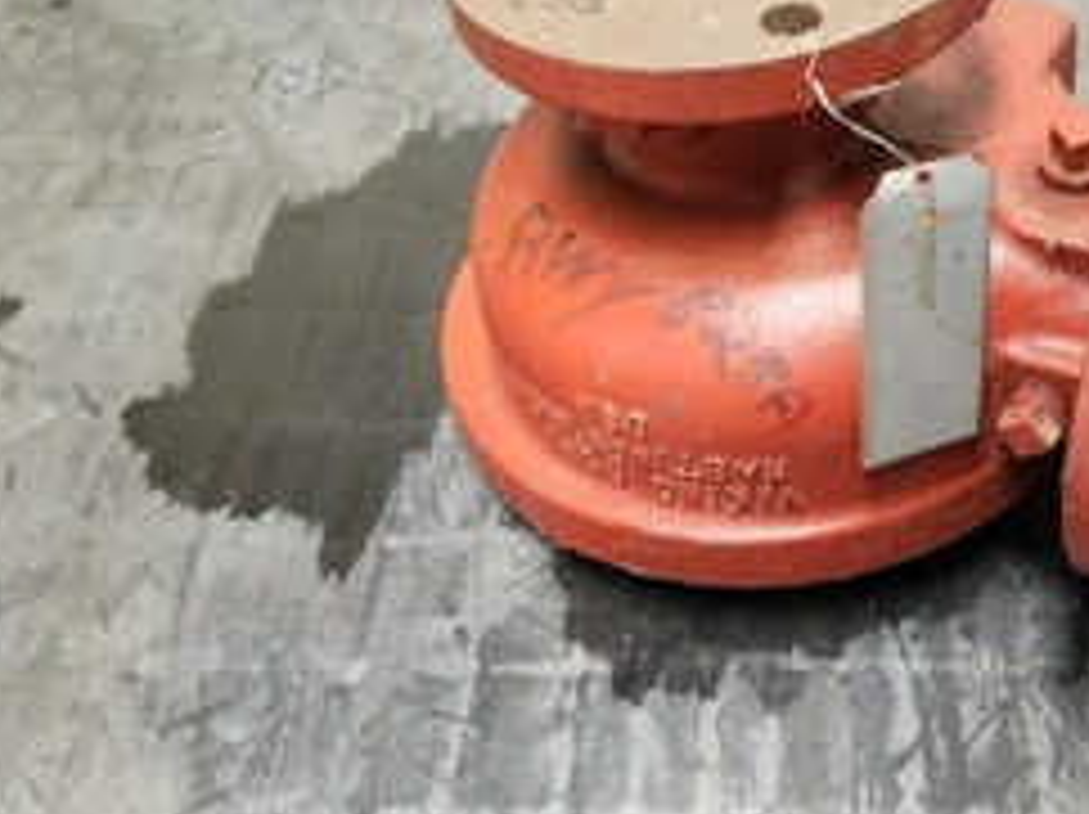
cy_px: 301
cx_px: 792
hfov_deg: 42.8
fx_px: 1351
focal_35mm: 43
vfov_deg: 33.4
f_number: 1.5
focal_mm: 4.3
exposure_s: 1/20
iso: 250
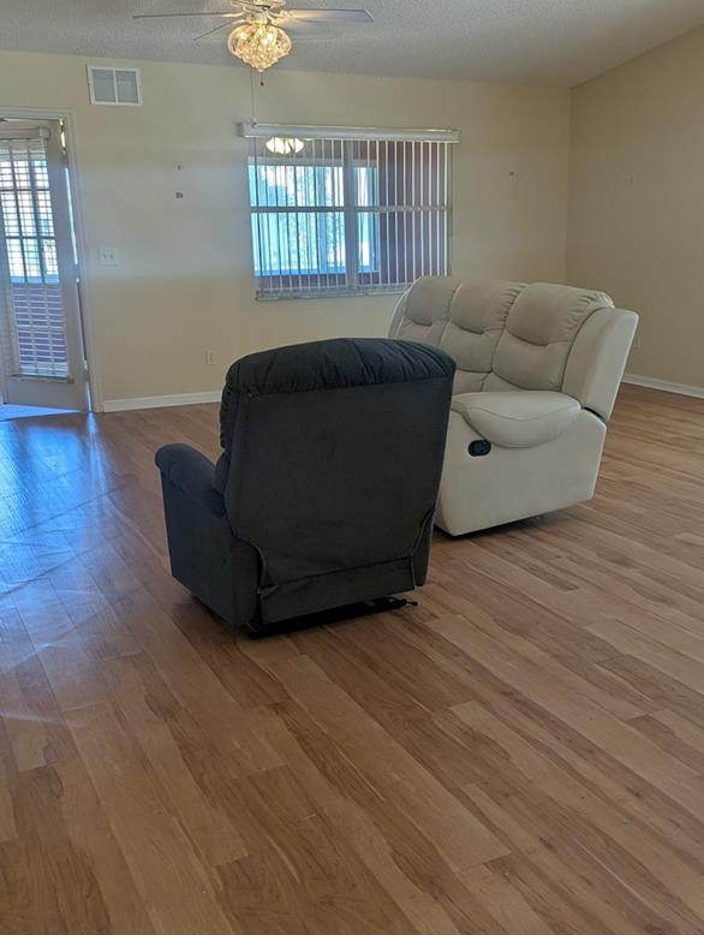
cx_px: 437
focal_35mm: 37
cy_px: 480
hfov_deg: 38.5
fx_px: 1001
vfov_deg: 50.1
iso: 58
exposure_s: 1/120
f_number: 1.85
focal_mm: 6.81
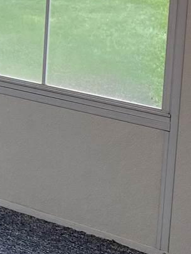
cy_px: 34
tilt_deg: -10.6
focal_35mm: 147
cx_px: -179
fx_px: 1081
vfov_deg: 13.3
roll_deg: -0.4
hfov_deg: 9.5
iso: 50
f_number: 1.8
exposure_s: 1/120
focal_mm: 4.25
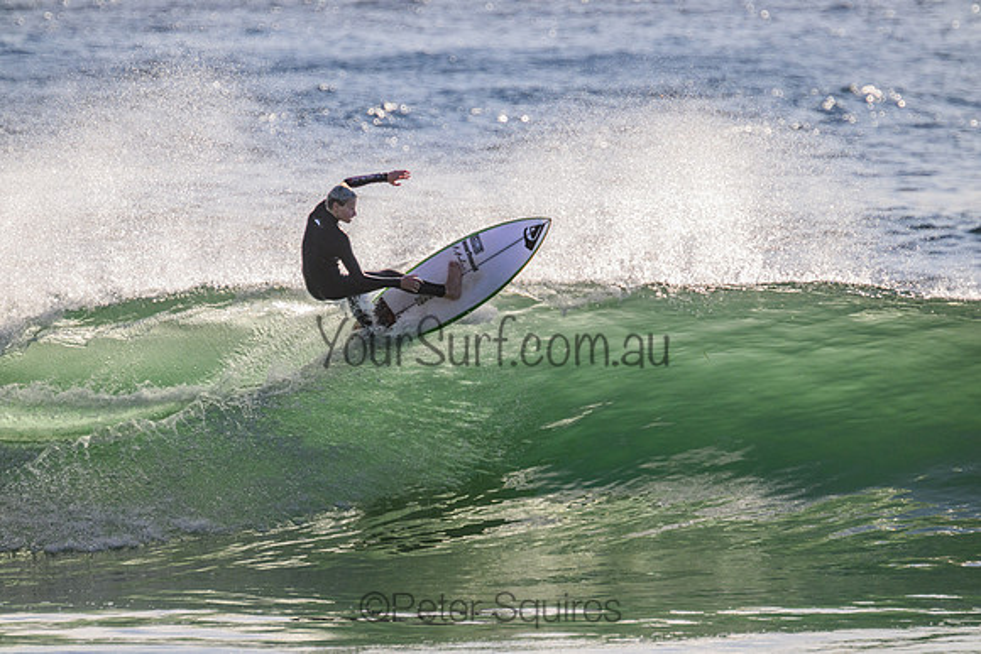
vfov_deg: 2.1
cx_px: 490
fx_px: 17988
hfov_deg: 3.1
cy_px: 327
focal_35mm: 660
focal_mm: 660
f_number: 11
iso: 1250
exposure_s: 1/2000
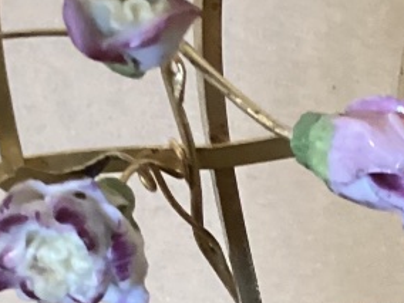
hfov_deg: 13.0
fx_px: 1529
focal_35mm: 131
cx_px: 824
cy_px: 475
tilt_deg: -29.5
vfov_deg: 10.8
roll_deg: -2.2
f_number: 2.4
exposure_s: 1/25
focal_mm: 3.3
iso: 400
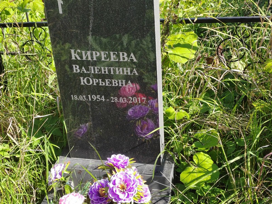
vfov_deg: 25.7
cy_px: 102
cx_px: 136
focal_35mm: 57
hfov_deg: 33.8
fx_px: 448
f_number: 1.9
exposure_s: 1/550
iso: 100
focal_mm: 5.52
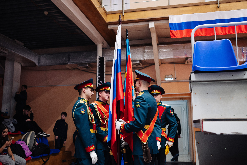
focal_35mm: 35
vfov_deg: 37.9
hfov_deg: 54.4
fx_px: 240
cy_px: 82
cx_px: 124
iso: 800
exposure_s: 1/200
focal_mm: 35
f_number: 2.8
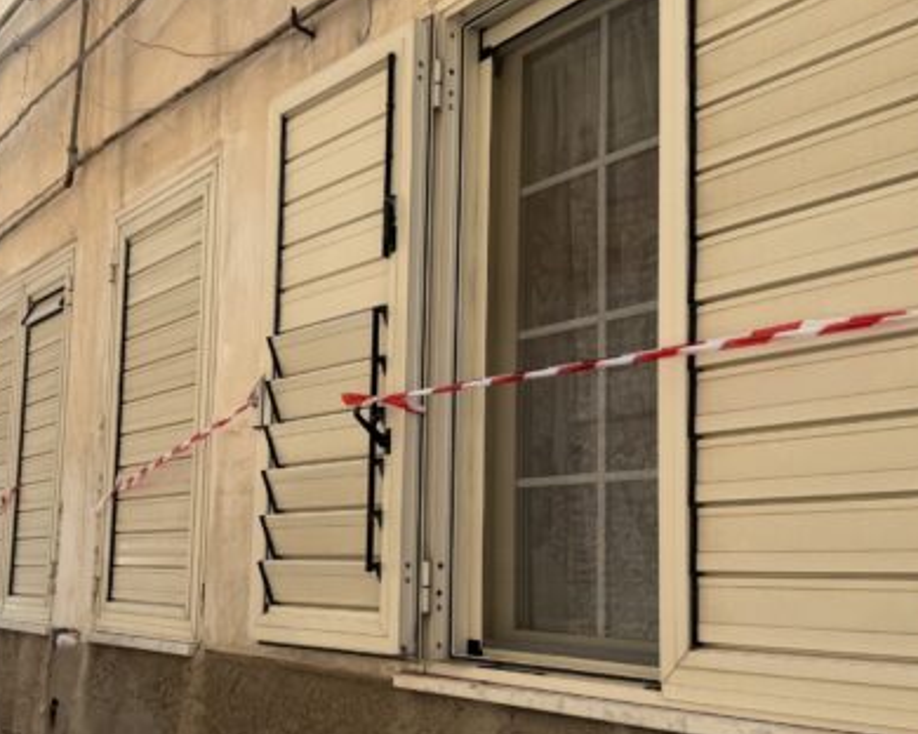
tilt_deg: +9.0
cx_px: 337
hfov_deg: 43.4
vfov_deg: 35.6
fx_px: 1141
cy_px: 429
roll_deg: -2.1
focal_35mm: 42
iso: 80
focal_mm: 6.76
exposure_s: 1/1855
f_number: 1.78
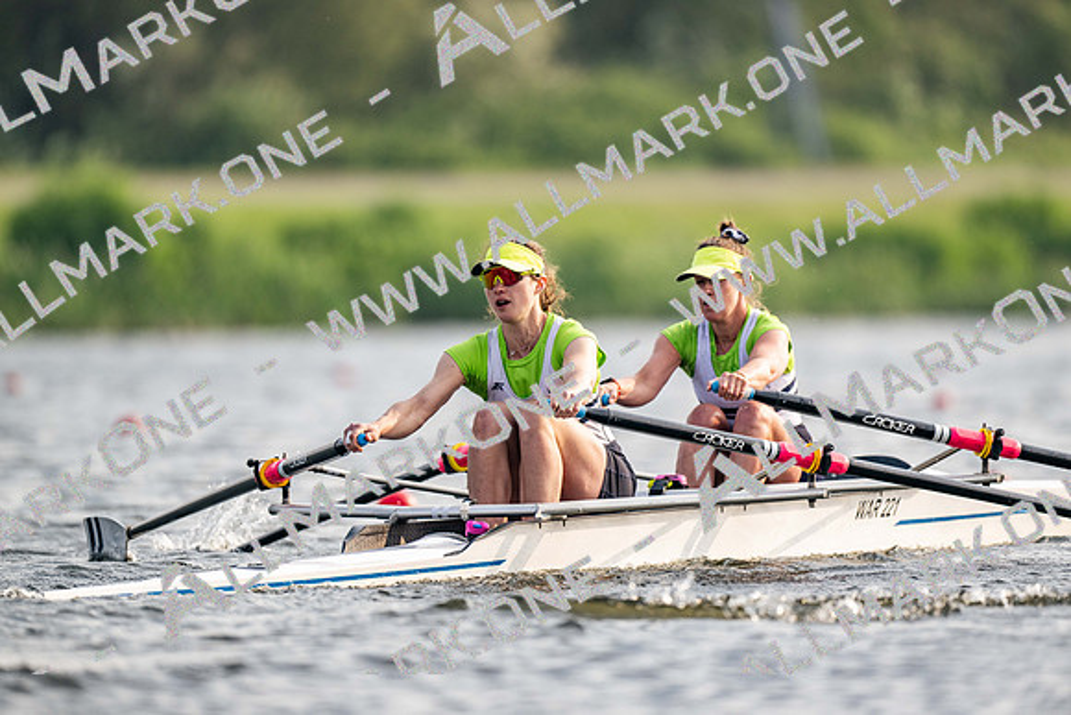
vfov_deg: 2.3
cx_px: 536
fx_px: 17853
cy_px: 358
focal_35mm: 600
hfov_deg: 3.4
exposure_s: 1/2500
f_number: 4
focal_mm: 600
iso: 360
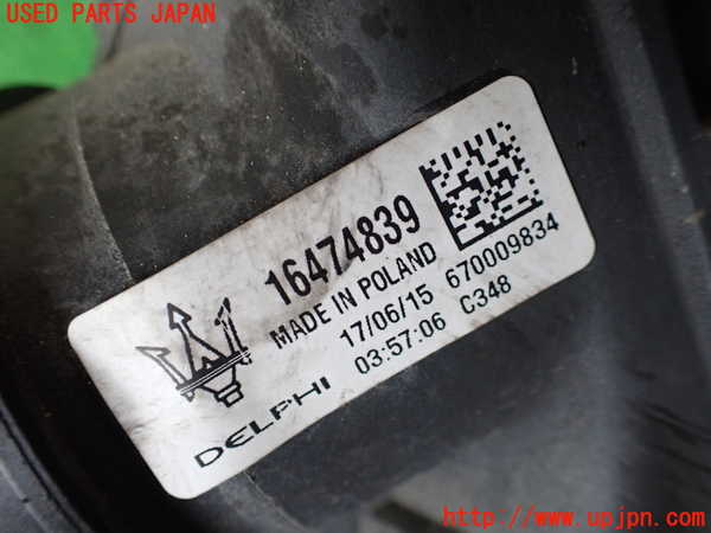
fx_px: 616
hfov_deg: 60.0
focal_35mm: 30
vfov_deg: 46.8
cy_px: 266
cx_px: 356
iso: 320
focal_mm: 5.4
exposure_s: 1/125
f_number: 2.3
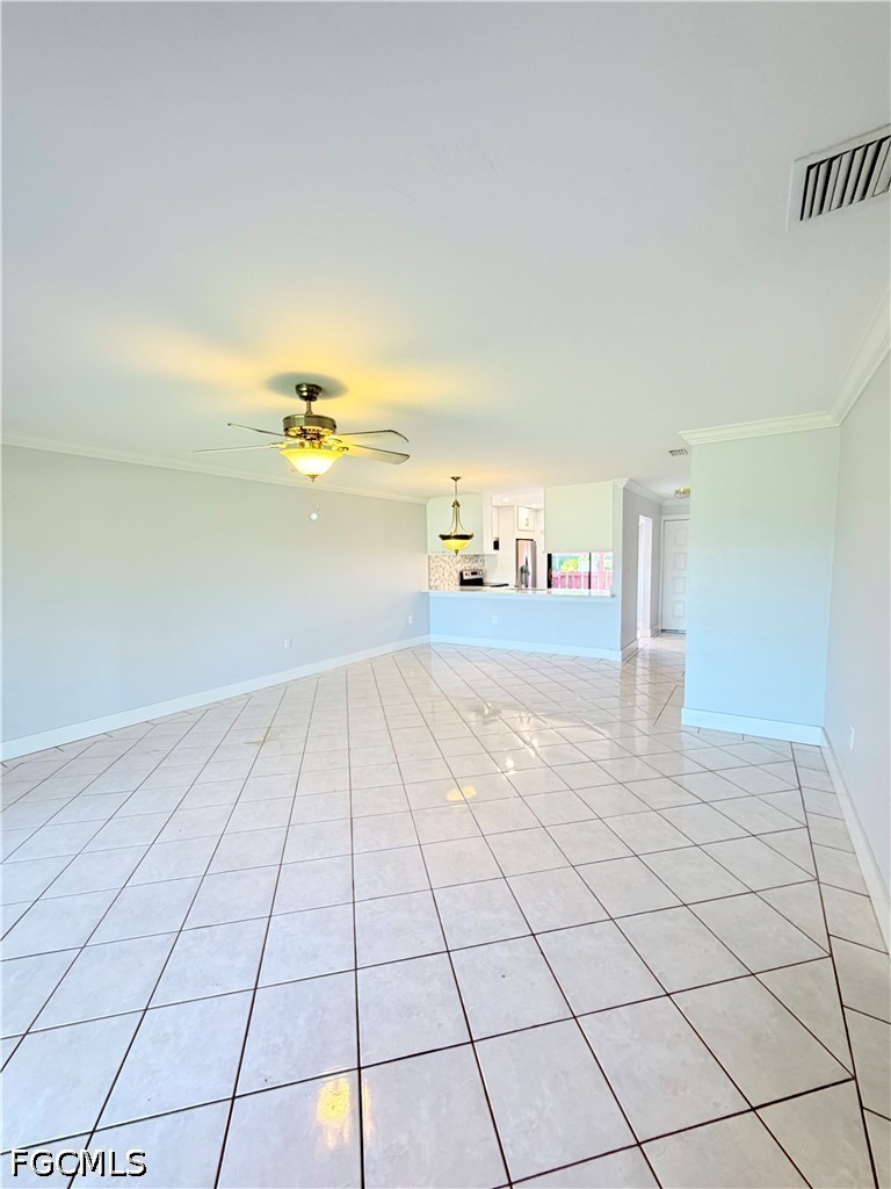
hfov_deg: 85.7
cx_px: 446
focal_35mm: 14
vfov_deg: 102.1
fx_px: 480
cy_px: 594
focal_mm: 2.22
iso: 250
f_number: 2.2
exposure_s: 1/60
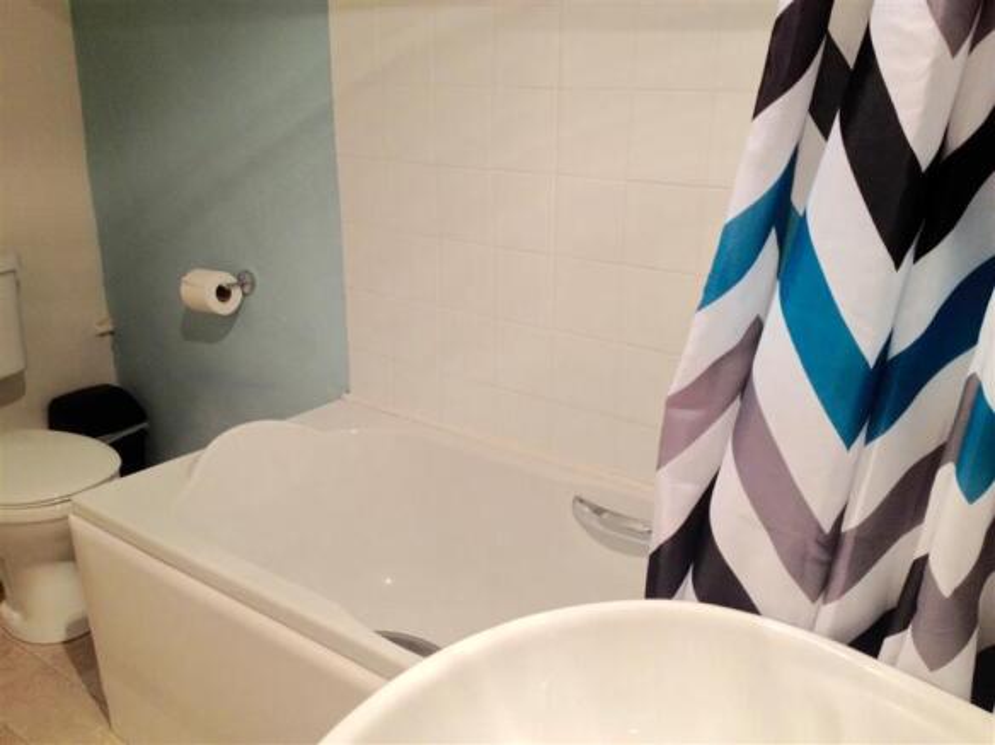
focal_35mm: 35
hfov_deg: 52.7
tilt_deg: -19.0
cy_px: 372
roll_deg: +0.2
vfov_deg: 40.6
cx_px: 498
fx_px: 1005
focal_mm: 4.28
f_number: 2.4
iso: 125
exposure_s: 1/20
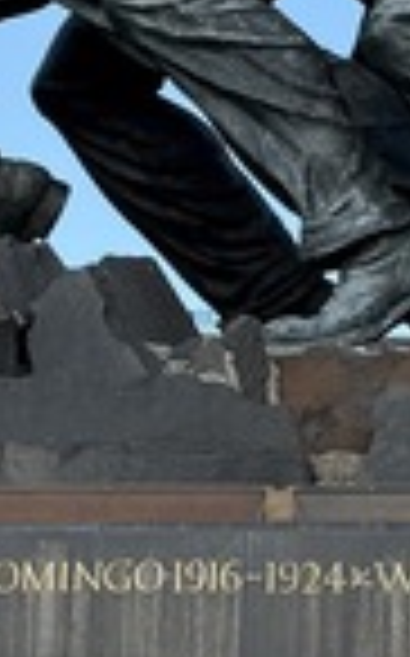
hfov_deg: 7.3
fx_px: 3189
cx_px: 392
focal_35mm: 178
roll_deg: +0.0
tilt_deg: +21.9
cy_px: -216
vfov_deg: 11.4
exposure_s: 1/1855
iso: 80
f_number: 1.78
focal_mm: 6.76
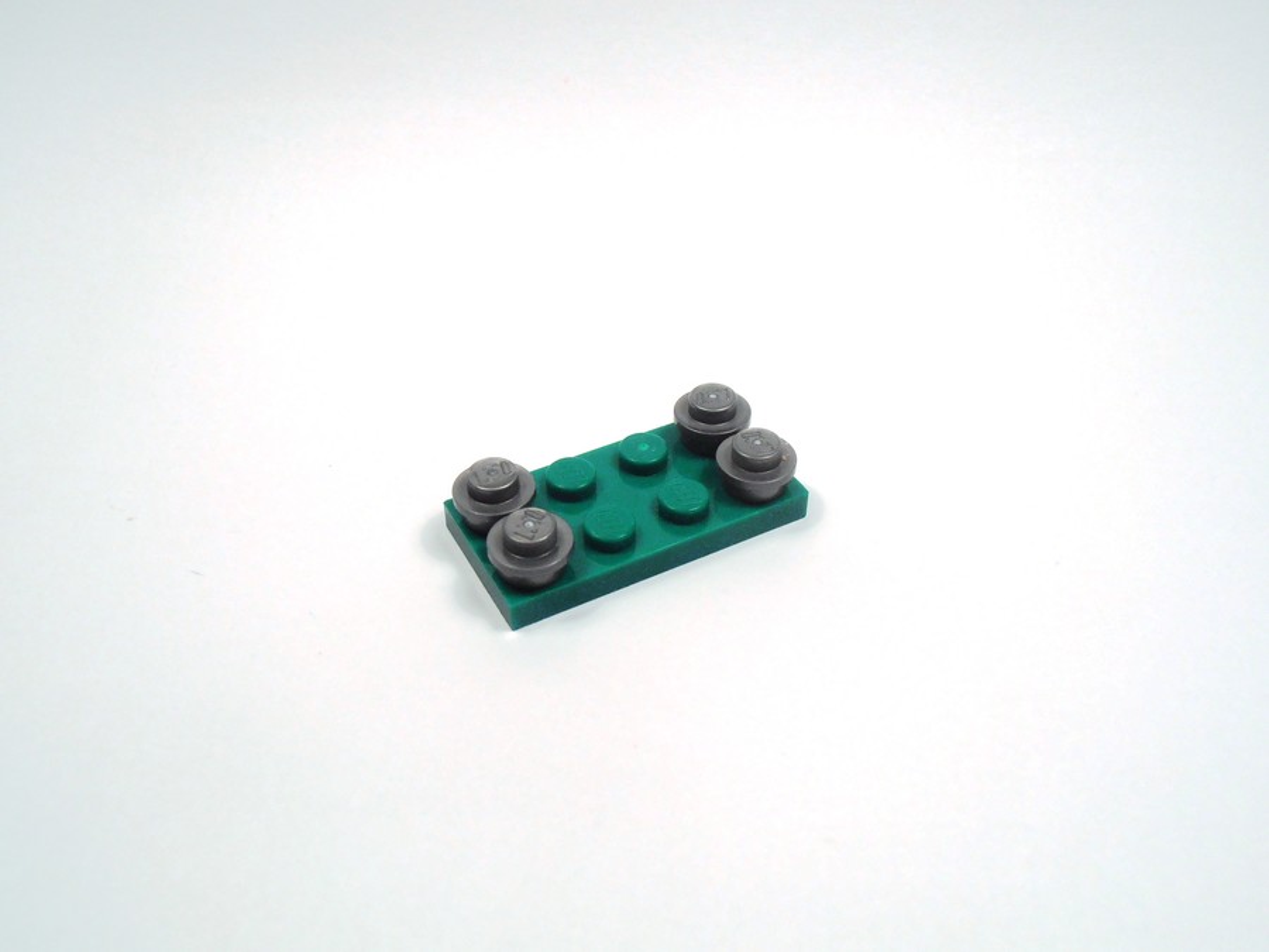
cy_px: 476
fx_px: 1356
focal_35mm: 37
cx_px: 634
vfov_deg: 38.7
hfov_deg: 50.1
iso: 80
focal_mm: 6.61
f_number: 3.9
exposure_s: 1/125
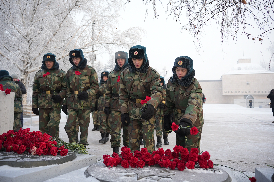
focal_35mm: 29
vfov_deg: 45.0
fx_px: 221
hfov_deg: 63.7
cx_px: 137
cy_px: 91
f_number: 3.5
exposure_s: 1/640
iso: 400
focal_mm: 29
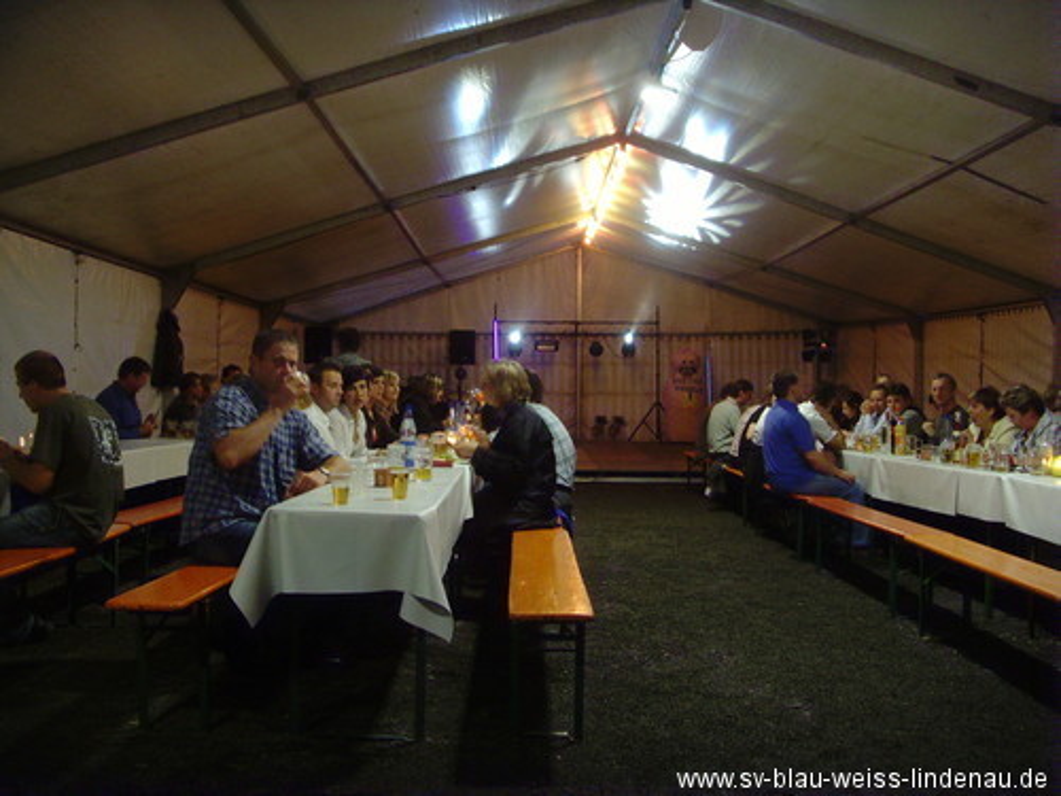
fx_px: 1195
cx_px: 530
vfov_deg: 36.8
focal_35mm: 39
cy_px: 398
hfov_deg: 47.9
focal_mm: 6.6
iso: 200
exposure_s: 1/3
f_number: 3.5
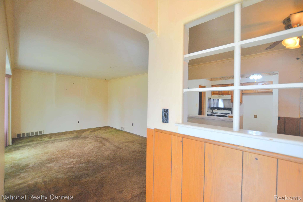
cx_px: 152
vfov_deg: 77.3
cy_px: 101
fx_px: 126
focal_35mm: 15
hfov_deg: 100.4
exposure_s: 1/80
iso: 400
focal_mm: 10
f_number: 4.5
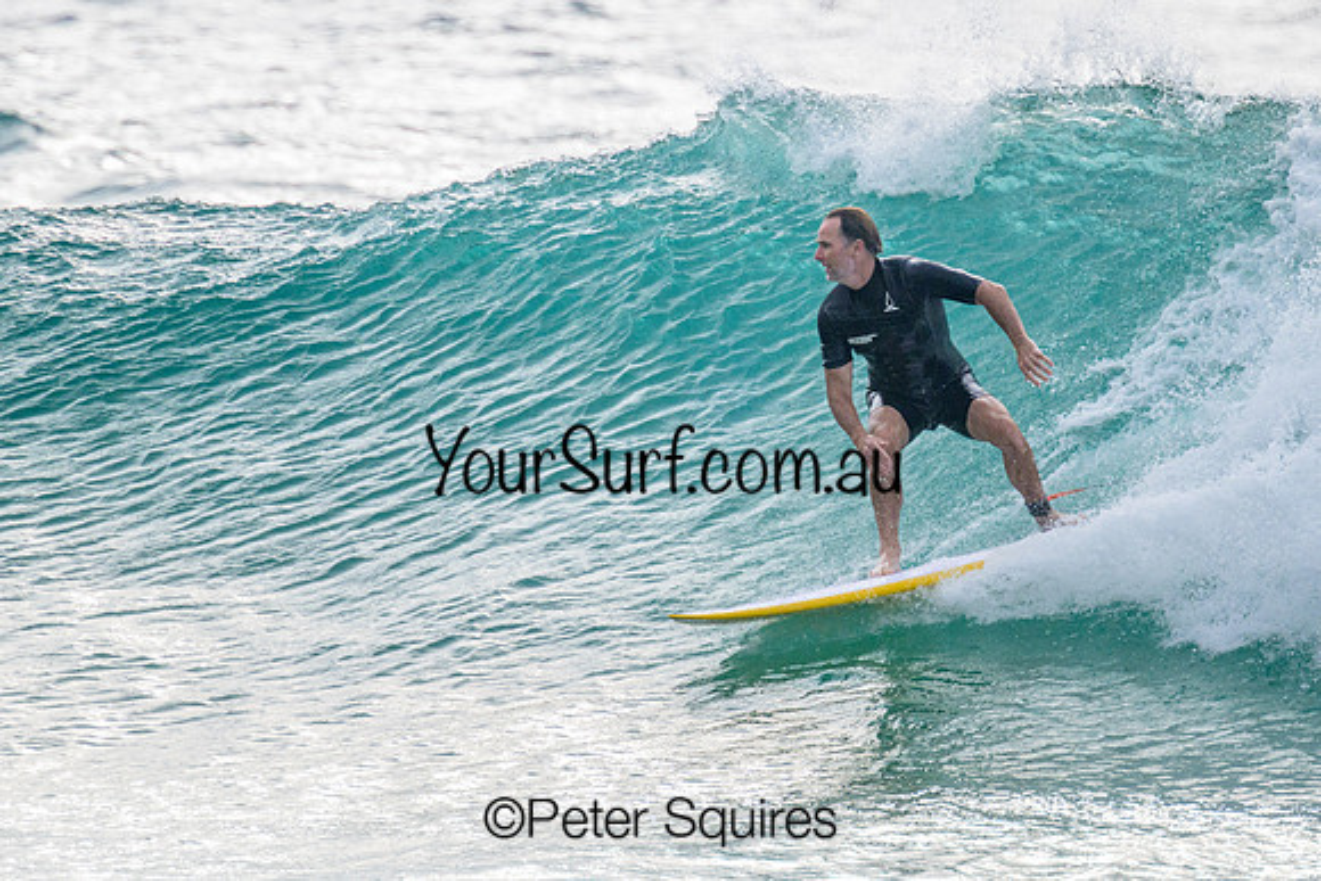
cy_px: 386
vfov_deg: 1.4
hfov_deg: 2.1
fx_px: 36905
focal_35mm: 1006
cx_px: 741
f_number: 11
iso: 1000
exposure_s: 1/2000
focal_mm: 800
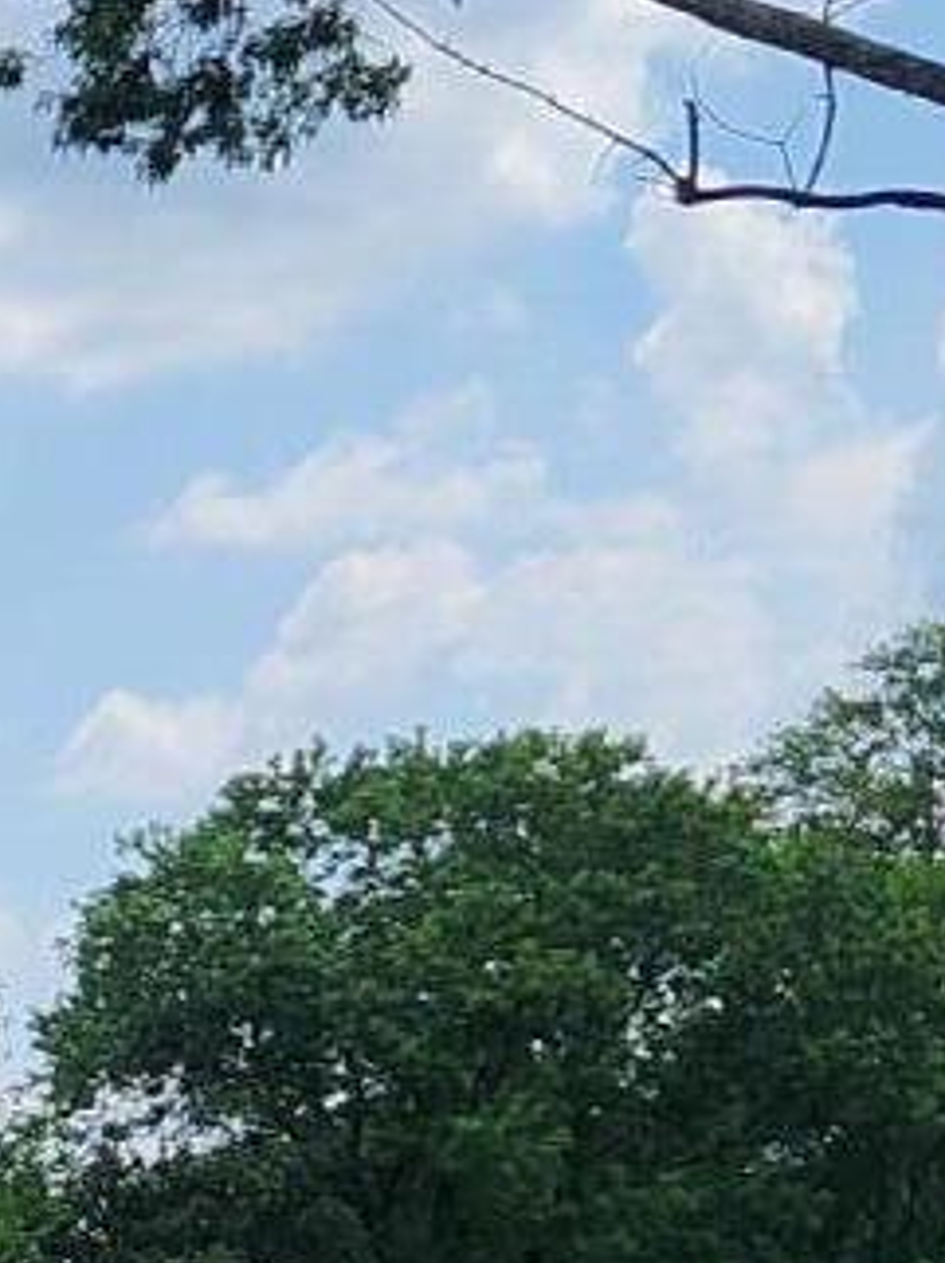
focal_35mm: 143
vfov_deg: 12.9
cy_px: 2036
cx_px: -1584
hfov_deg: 9.0
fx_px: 5212
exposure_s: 1/1936
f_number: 1.8
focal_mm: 5.4
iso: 20
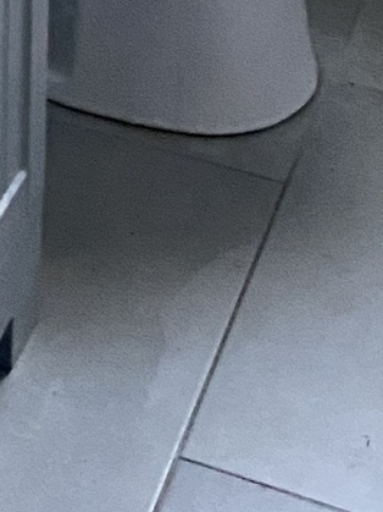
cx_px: -87
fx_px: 2111
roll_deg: -0.2
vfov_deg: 10.7
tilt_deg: -7.8
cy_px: -887
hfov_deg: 10.2
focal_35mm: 143
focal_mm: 4.25
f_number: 1.8
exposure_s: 1/40
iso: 400
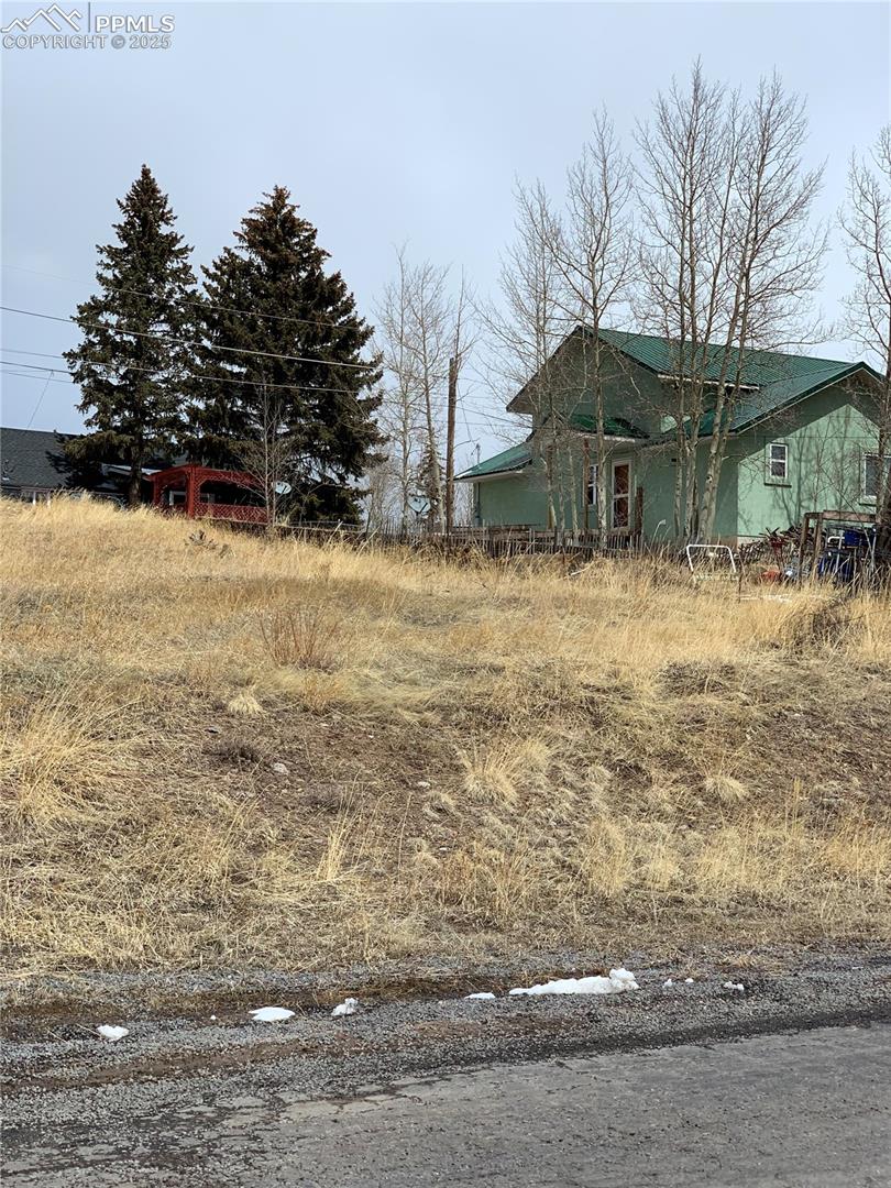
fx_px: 1785
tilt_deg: +4.4
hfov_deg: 28.0
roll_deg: -1.4
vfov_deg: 36.8
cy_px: 594
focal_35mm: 52
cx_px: 446
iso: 16
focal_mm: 6
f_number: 2.4
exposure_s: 1/2179
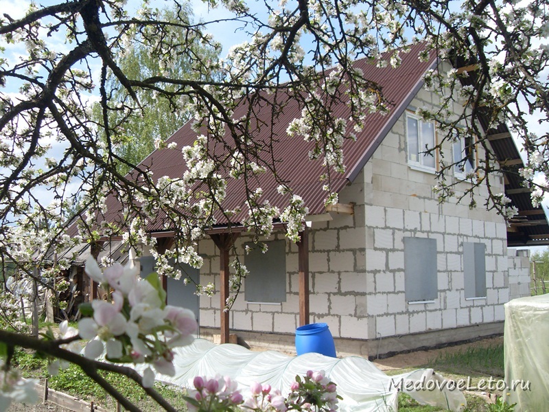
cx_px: 274
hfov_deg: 50.1
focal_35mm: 37
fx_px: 587
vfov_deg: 38.7
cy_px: 206
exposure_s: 1/180
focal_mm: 6.3
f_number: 7
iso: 80
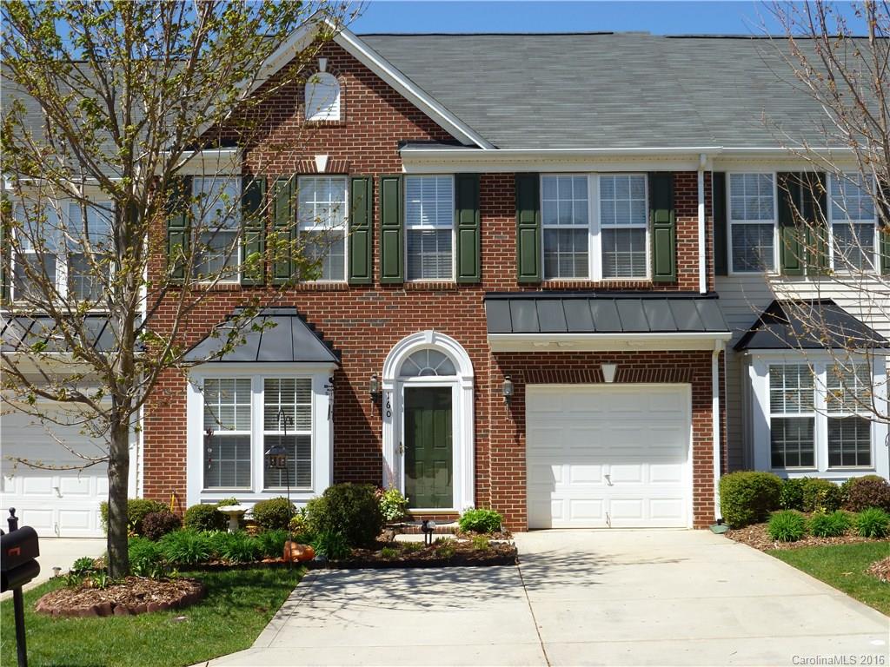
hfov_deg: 42.9
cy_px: 334
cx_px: 445
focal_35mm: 44
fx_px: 1131
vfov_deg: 32.9
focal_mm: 7.9
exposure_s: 1/500
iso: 80
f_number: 3.8
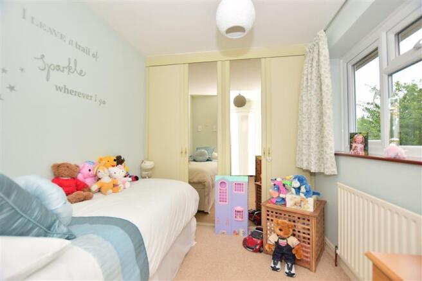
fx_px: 176
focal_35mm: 15
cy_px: 140
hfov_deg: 100.4
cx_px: 211
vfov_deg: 77.3
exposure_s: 1/60
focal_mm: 10
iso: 200
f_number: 5
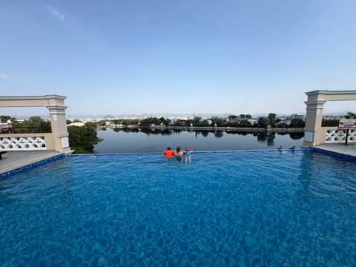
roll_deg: +1.4
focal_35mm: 14
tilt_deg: -4.7
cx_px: 178
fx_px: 144
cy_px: 134
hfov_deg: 102.1
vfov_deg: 85.7
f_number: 2.2
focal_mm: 2.22
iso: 20
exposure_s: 1/853
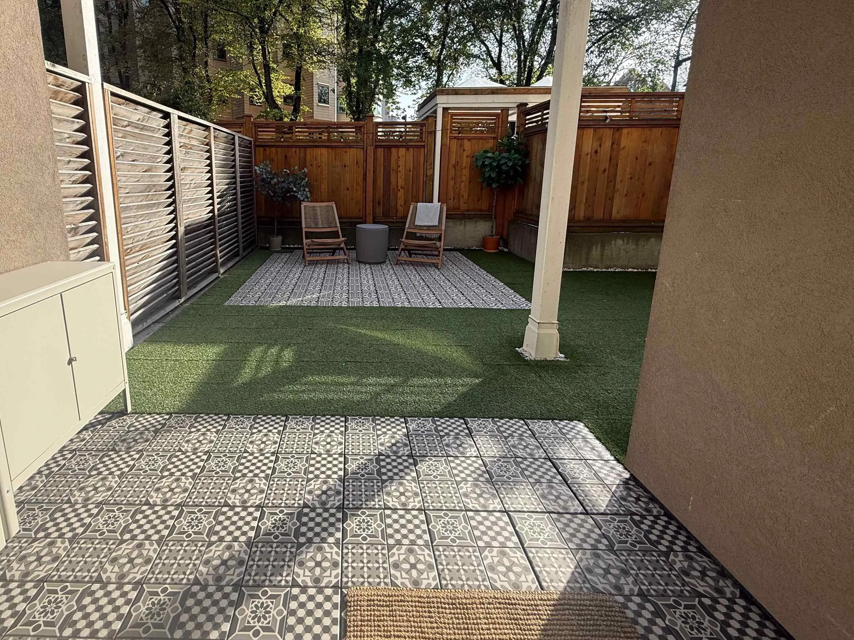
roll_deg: -0.4
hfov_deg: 90.0
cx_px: 346
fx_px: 419
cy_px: 258
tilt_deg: -11.2
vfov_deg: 74.0
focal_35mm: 17
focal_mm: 2.22
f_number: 2.2
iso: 64
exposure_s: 1/625
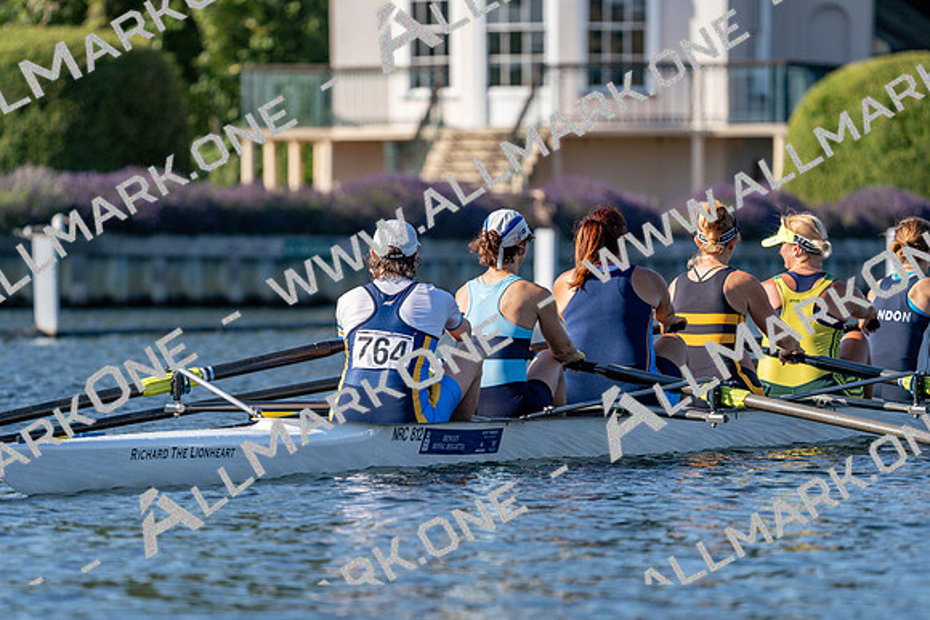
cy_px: 310
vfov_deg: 4.1
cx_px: 465
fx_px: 8656
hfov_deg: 6.2
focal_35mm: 335
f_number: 6.3
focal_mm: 335
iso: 320
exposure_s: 1/1600
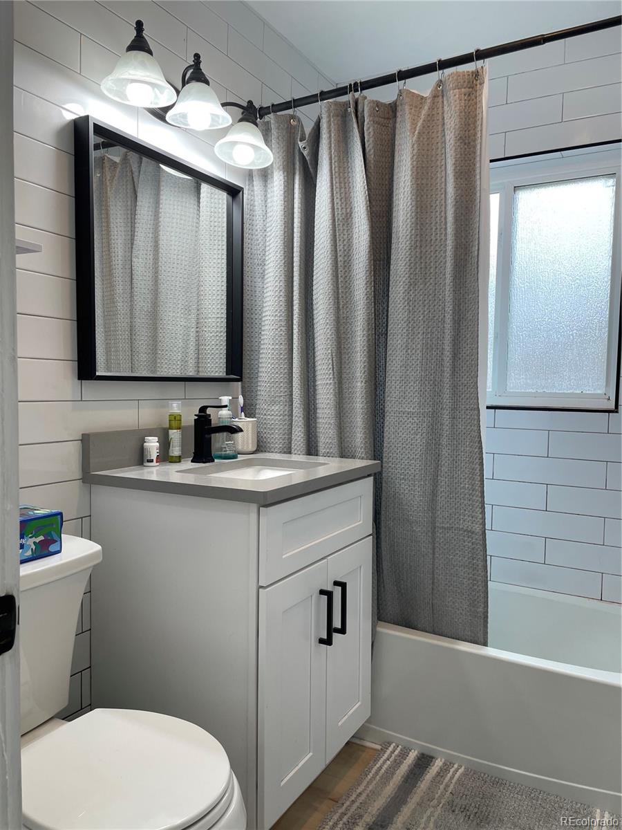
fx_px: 623
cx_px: 311
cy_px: 415
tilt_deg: -2.2
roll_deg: -0.4
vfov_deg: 67.3
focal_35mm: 26
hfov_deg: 53.1
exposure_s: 1/120
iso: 32
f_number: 1.6
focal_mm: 4.2
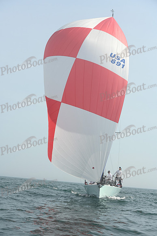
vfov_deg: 28.8
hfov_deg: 19.5
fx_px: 458
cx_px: 78
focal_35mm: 70
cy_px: 118
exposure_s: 1/1250
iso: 320
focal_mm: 70
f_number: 7.1
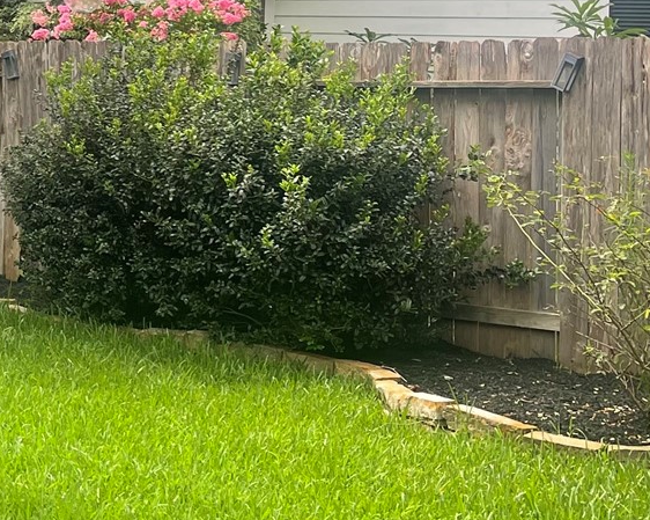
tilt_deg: +0.5
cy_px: 24
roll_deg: -1.7
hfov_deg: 19.3
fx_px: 1711
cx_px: -273
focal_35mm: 89
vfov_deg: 16.9
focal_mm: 5.1
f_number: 1.6
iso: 32
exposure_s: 1/509
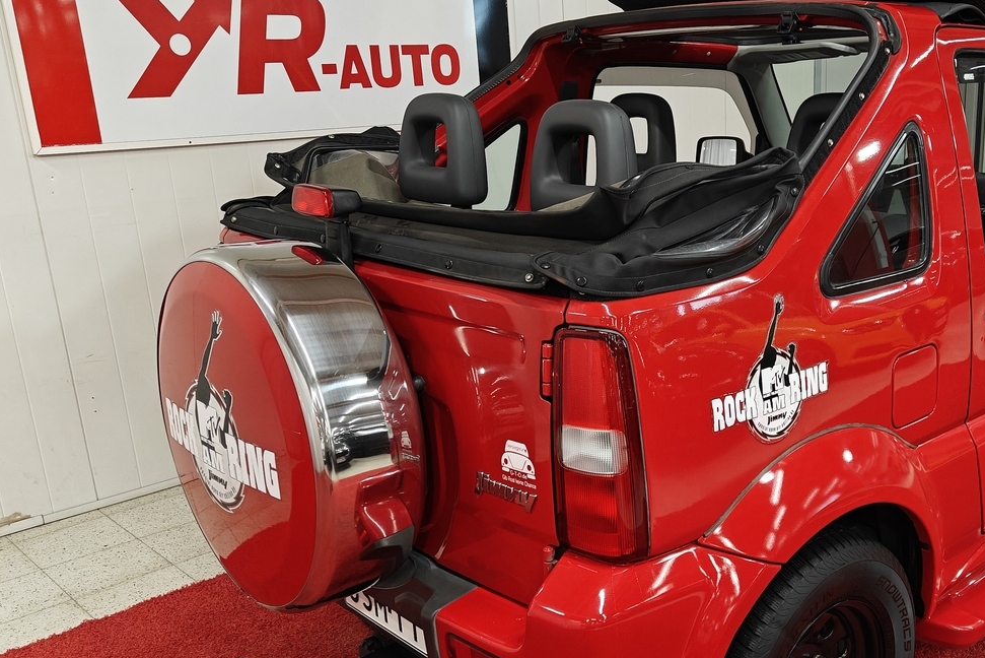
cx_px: 663
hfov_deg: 50.8
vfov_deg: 35.9
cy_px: 386
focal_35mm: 37
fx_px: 1013
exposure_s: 1/79
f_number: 1.8
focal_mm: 5.59
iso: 125
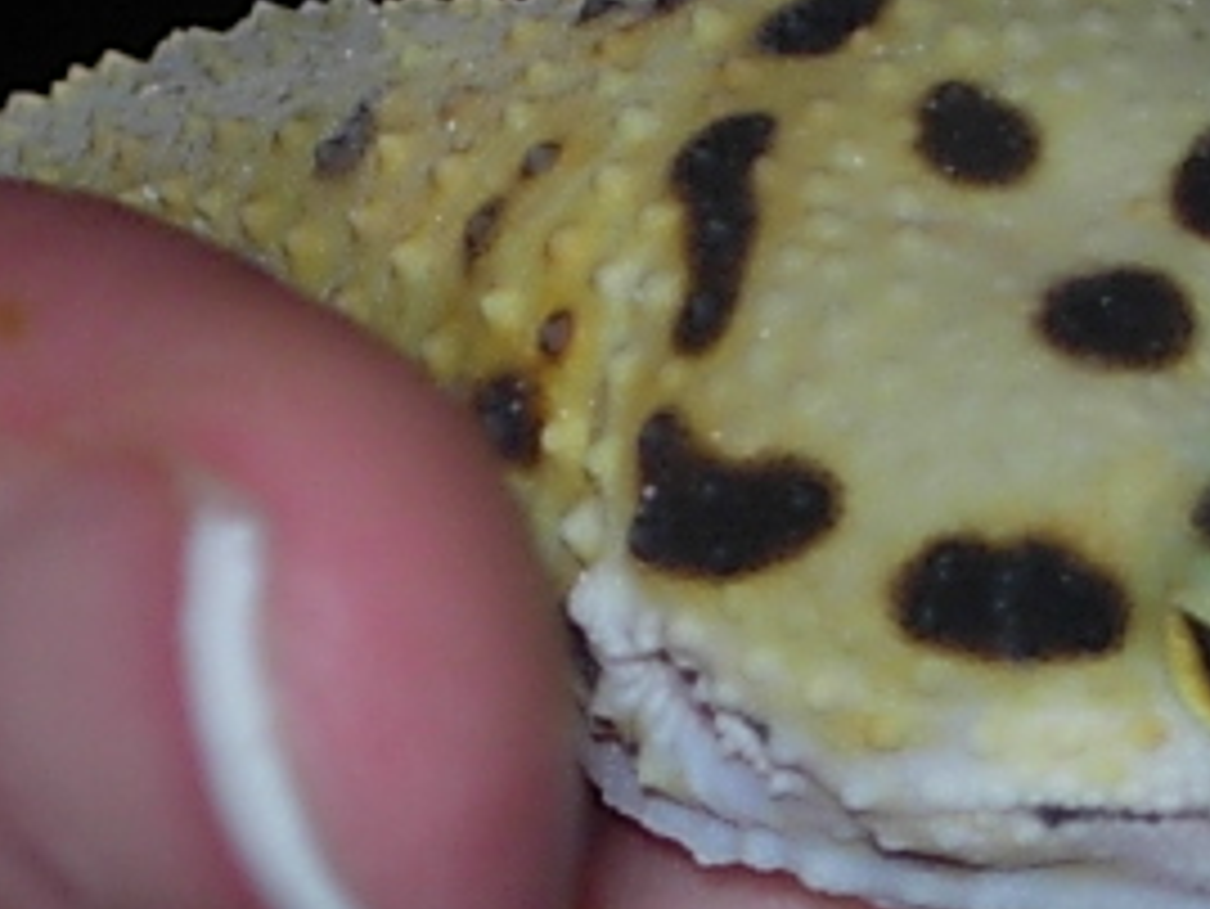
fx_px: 15037
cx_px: 535
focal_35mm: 430
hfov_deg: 4.6
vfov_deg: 3.5
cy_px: 770
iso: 79
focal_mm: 23.4
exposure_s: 1/64
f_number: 4.9
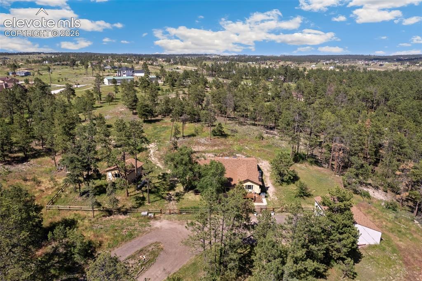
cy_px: 140
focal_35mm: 22
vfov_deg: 57.1
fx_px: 258
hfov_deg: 78.6
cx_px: 211
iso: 200
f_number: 2.8
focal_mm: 8.38
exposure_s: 1/3200
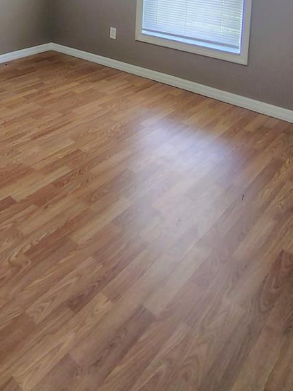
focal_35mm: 34
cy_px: -12
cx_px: 44
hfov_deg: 39.5
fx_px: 384
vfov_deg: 44.6
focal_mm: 2.13
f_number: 2.2
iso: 431
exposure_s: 1/40
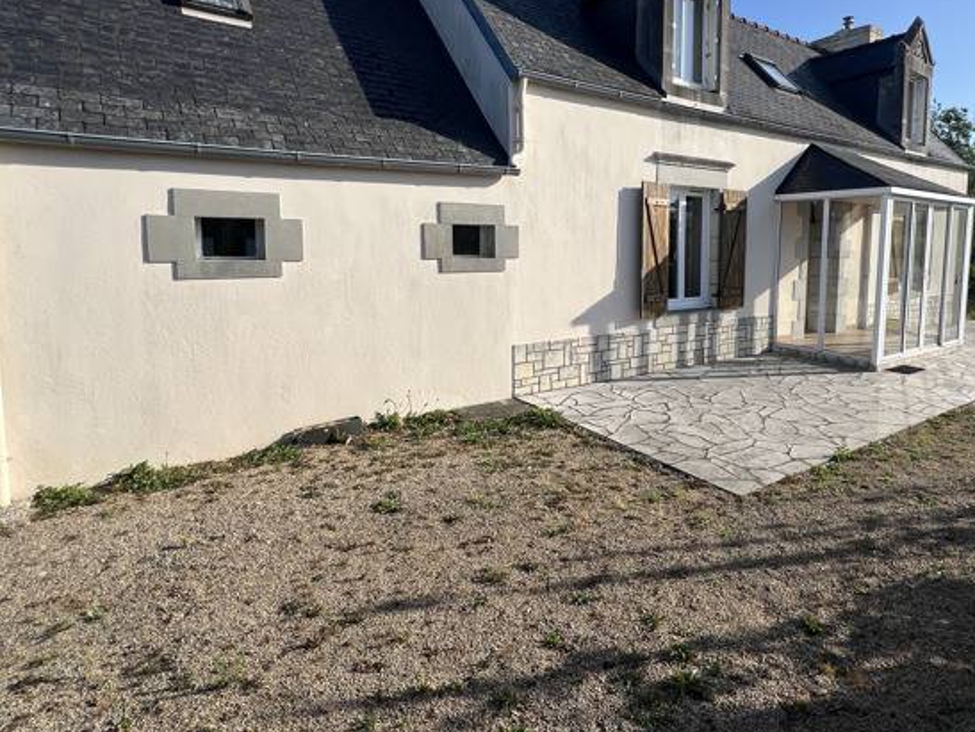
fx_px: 536
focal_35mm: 19
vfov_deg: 68.1
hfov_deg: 83.3
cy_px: 294
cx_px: 597
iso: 32
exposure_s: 1/2053
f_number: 1.8
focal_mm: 1.57
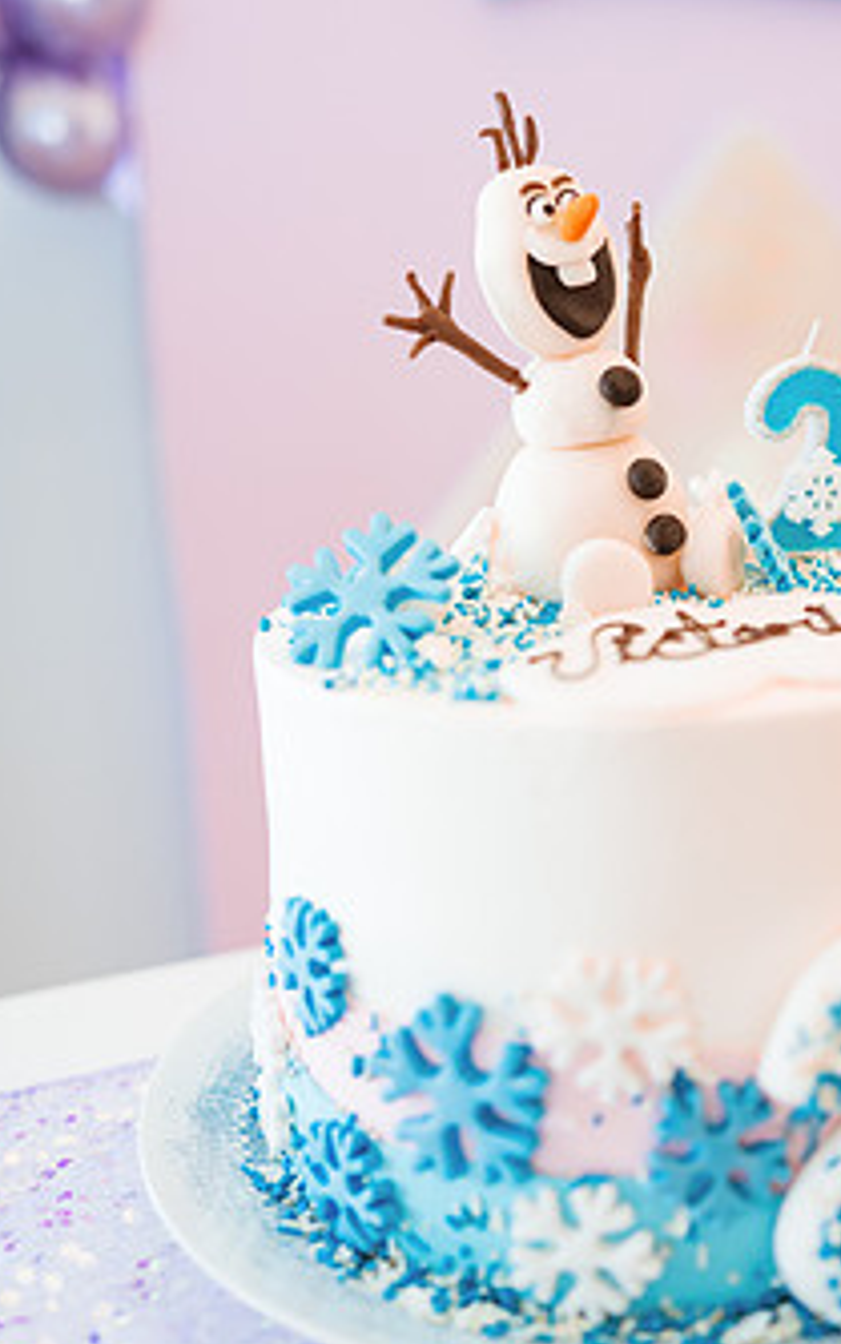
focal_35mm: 48
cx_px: 575
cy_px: 575
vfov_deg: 41.7
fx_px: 1759
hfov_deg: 26.7
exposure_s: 1/250
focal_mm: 35
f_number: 1.8
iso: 640
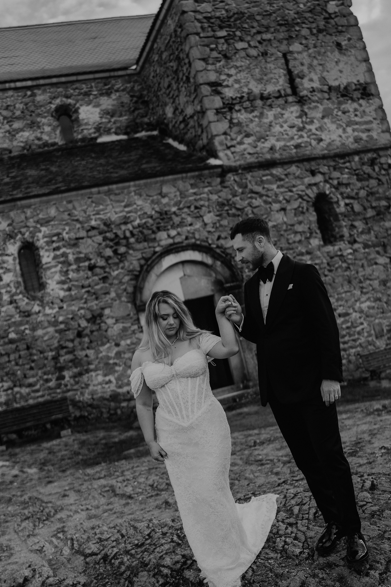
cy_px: 333
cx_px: 216
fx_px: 652
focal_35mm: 40
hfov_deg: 33.4
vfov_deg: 48.3
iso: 640
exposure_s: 1/4000
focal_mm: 35
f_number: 1.8
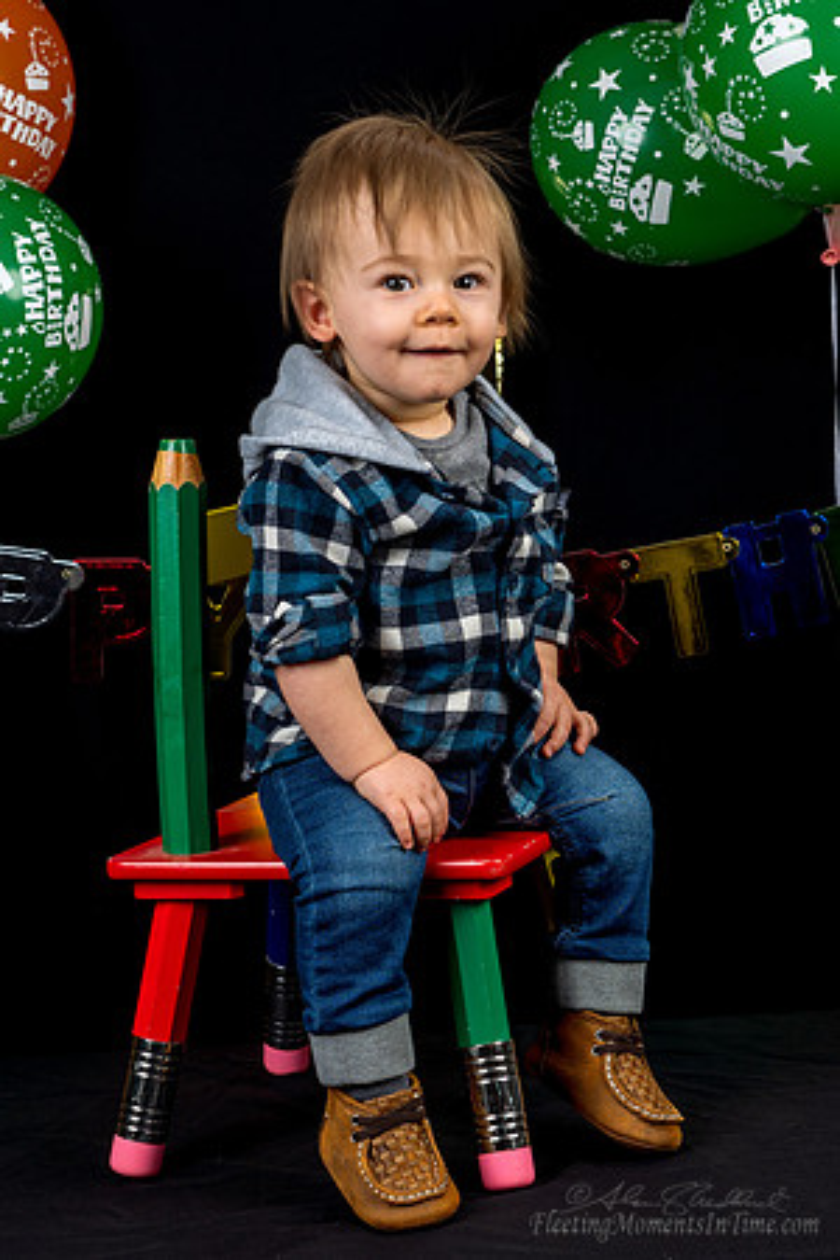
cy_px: 630
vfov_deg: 48.5
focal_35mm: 40
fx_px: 1400
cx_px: 420
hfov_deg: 33.4
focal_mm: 40
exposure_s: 1/160
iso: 100
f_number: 6.3
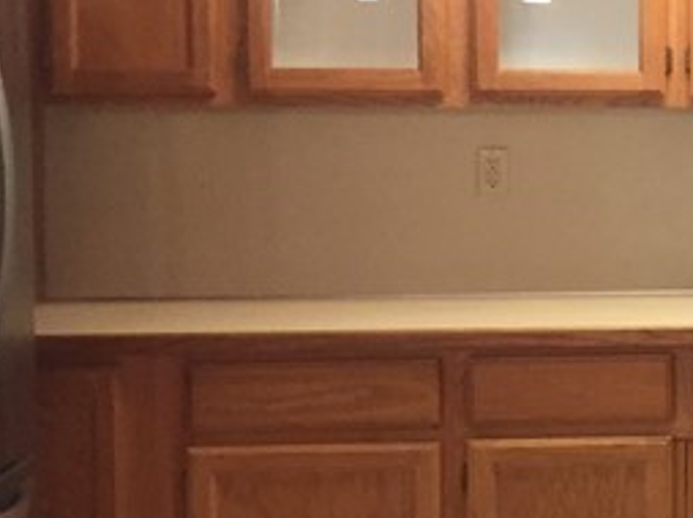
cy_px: 166
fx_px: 2340
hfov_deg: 15.1
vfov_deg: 12.6
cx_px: 1162
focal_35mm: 117
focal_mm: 4.15
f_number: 2.2
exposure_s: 1/30
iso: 125
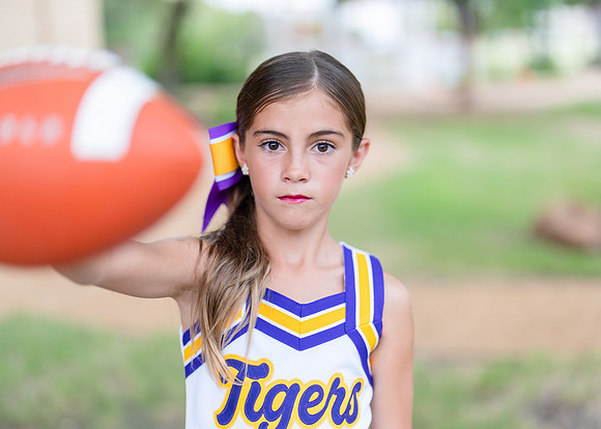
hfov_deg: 35.2
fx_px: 948
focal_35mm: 56
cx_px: 300
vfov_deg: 25.5
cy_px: 214
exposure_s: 1/400
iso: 200
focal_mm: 50
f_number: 1.2
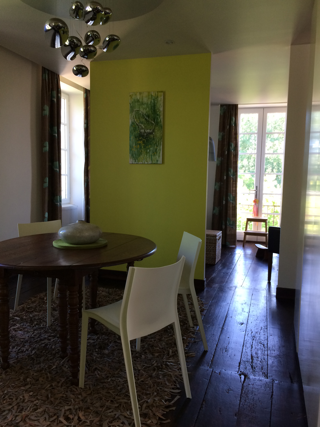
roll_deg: -0.1
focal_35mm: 29
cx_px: 160
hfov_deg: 48.2
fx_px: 357
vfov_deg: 61.7
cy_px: 214
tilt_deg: -7.9
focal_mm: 4.15
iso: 50
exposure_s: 1/33
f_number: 2.2
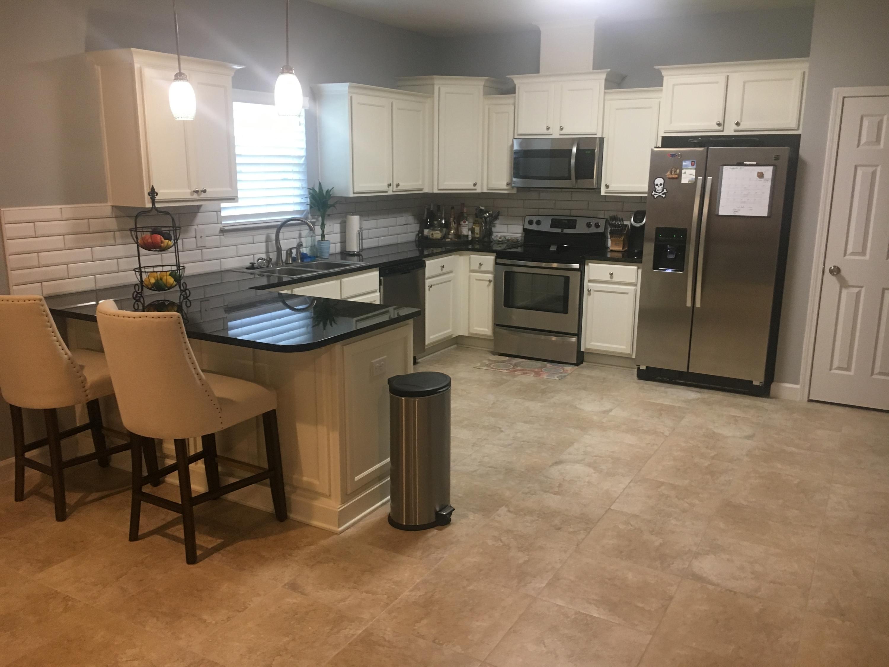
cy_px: 334
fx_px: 745
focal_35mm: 29
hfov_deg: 61.7
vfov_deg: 48.2
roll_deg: -0.5
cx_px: 444
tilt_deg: -12.6
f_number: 2.2
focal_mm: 4.15
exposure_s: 1/30
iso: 100
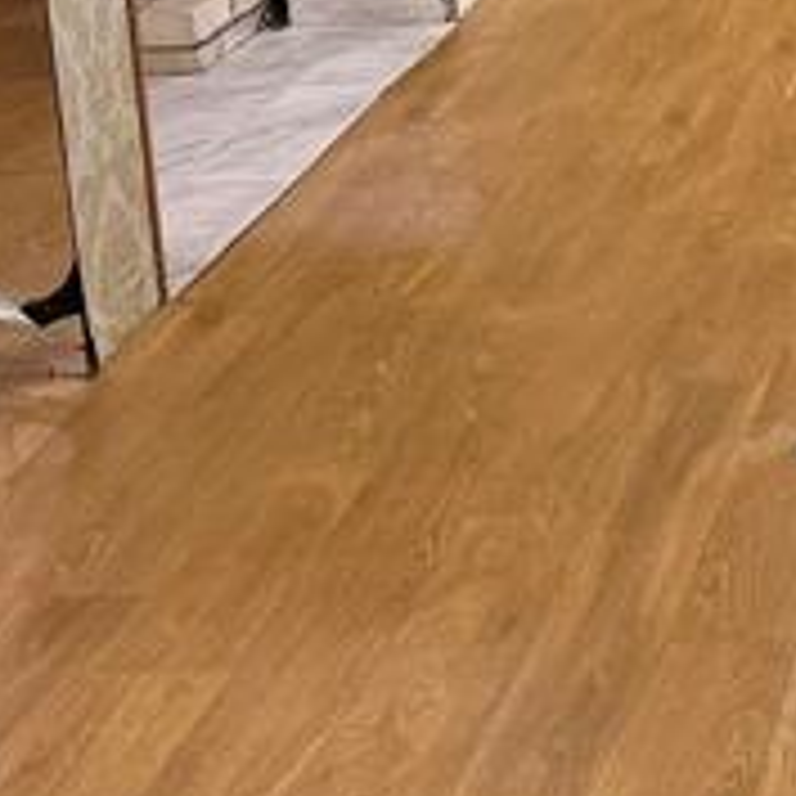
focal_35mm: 123
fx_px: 3200
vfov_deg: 14.0
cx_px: 1201
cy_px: -4
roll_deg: +1.8
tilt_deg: -13.4
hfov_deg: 13.4
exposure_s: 1/60
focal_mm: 6.76
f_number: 1.78
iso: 320
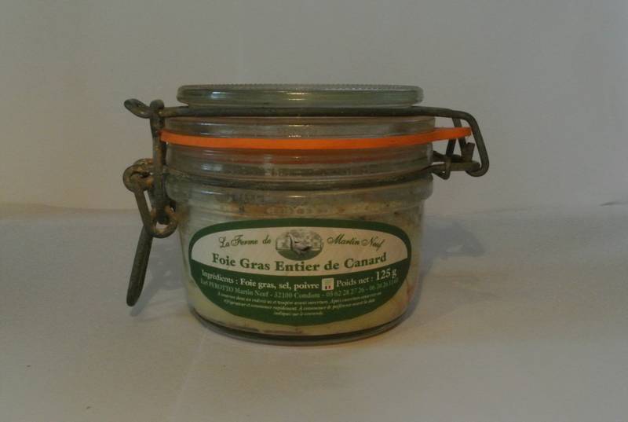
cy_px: 211
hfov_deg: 44.4
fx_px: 769
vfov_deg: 30.7
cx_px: 314
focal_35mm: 44
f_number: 4.2
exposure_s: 1/60
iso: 3200
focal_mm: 16.3
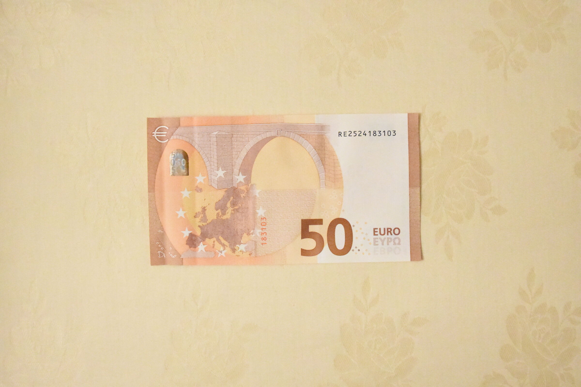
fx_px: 581
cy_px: 194
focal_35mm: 36
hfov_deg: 53.1
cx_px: 290
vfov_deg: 36.9
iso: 25600
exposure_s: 1/60
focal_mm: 24
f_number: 8
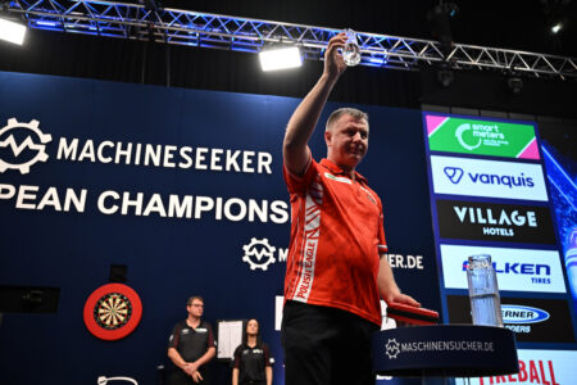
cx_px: 288
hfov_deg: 57.2
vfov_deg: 40.0
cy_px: 192
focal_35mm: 33
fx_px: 529
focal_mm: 33
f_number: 2.8
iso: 2500
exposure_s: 1/500
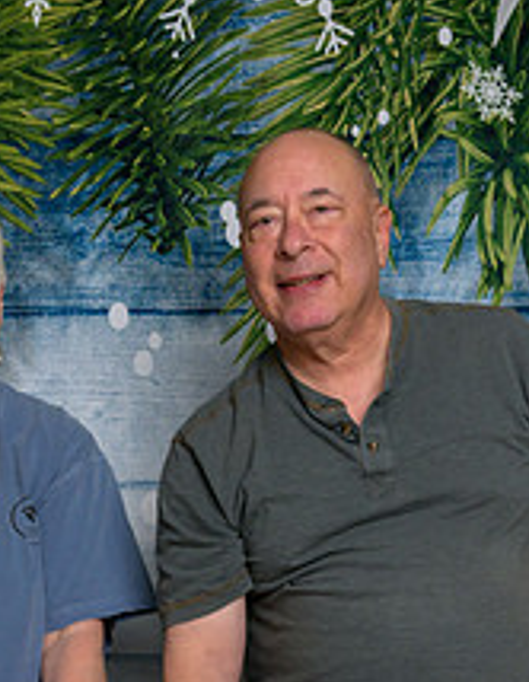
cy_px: 774
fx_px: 2354
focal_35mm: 118
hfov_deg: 12.8
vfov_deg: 16.0
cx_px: 135
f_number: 10
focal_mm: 34
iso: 400
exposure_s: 1/160
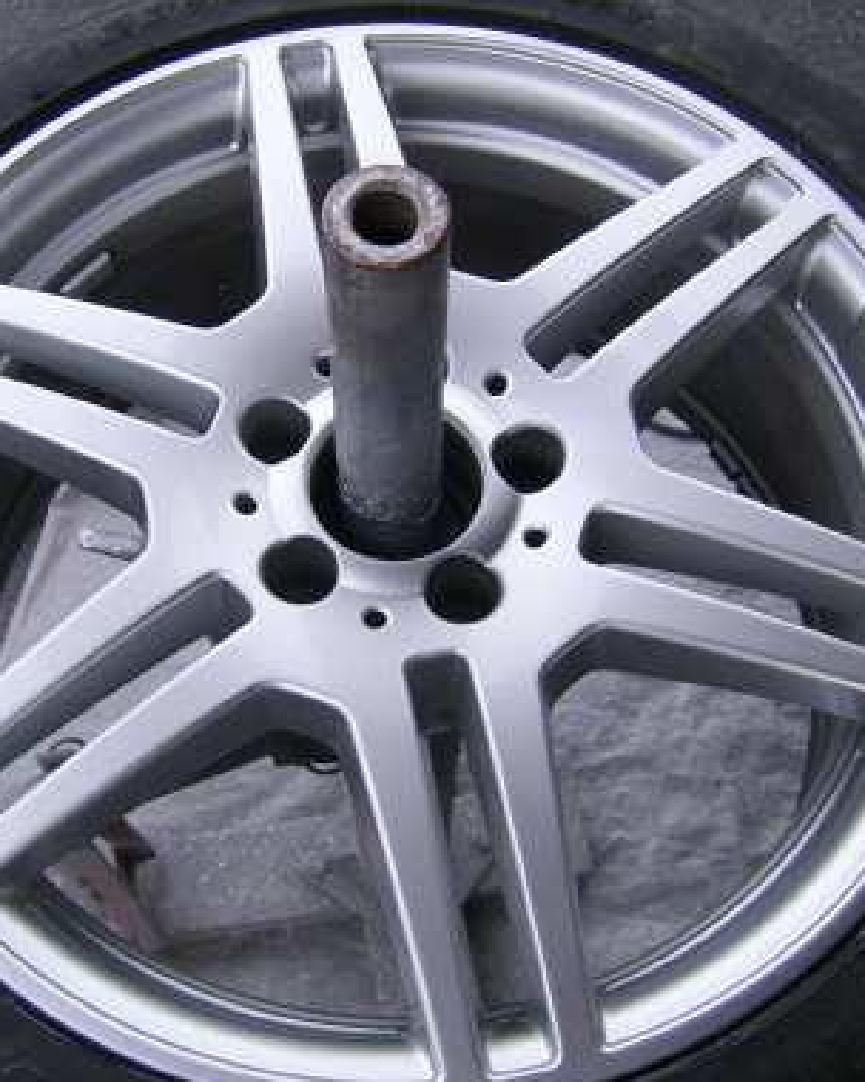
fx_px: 1472
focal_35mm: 46
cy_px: 544
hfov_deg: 32.7
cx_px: 356
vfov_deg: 40.3
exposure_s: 1/148
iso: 100
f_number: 2.8
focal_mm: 5.95
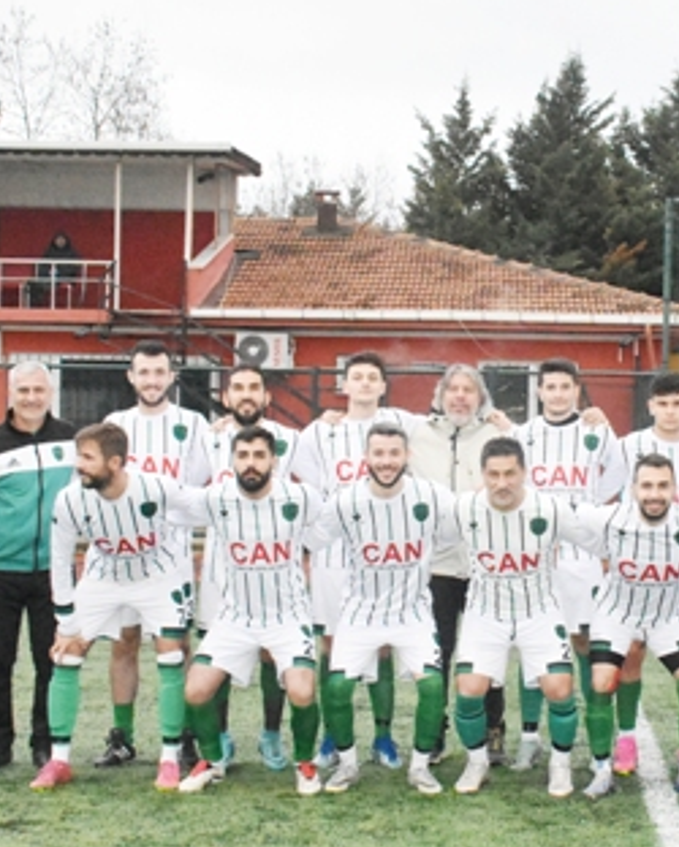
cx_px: 565
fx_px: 1882
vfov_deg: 25.4
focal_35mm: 75
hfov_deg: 20.2
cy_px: 433
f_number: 9
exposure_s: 1/250
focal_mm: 26
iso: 10000
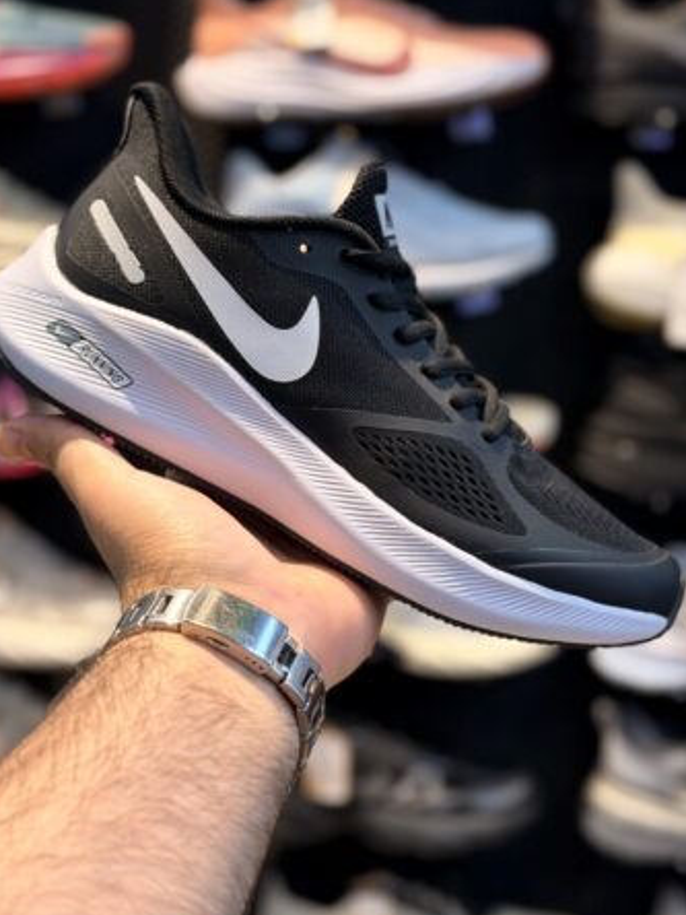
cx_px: 356
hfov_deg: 23.6
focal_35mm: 62
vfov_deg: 31.2
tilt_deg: -9.5
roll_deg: +3.1
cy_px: 448
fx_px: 1638
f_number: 1.78
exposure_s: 1/100
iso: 64
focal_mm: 6.76
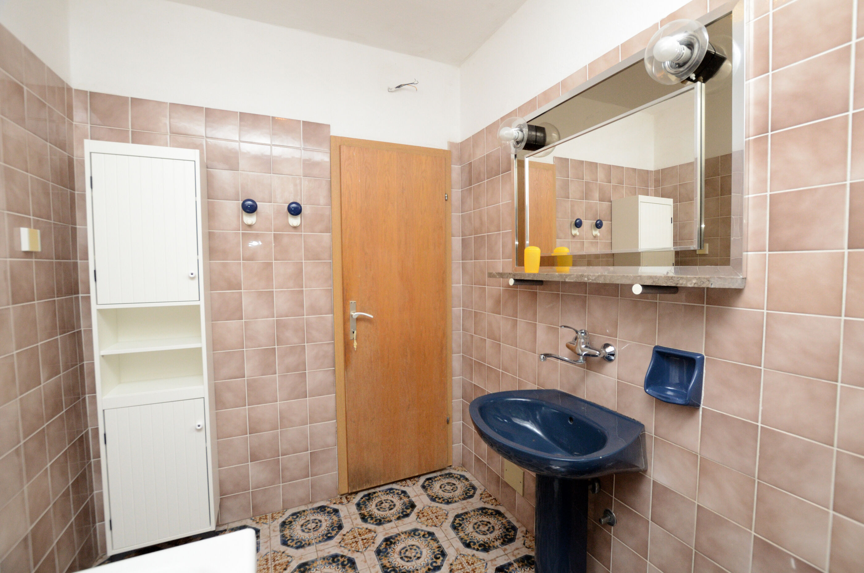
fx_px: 359
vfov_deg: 77.1
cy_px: 286
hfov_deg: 100.5
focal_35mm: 15
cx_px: 432
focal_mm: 10
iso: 1600
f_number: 6.3
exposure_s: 1/200
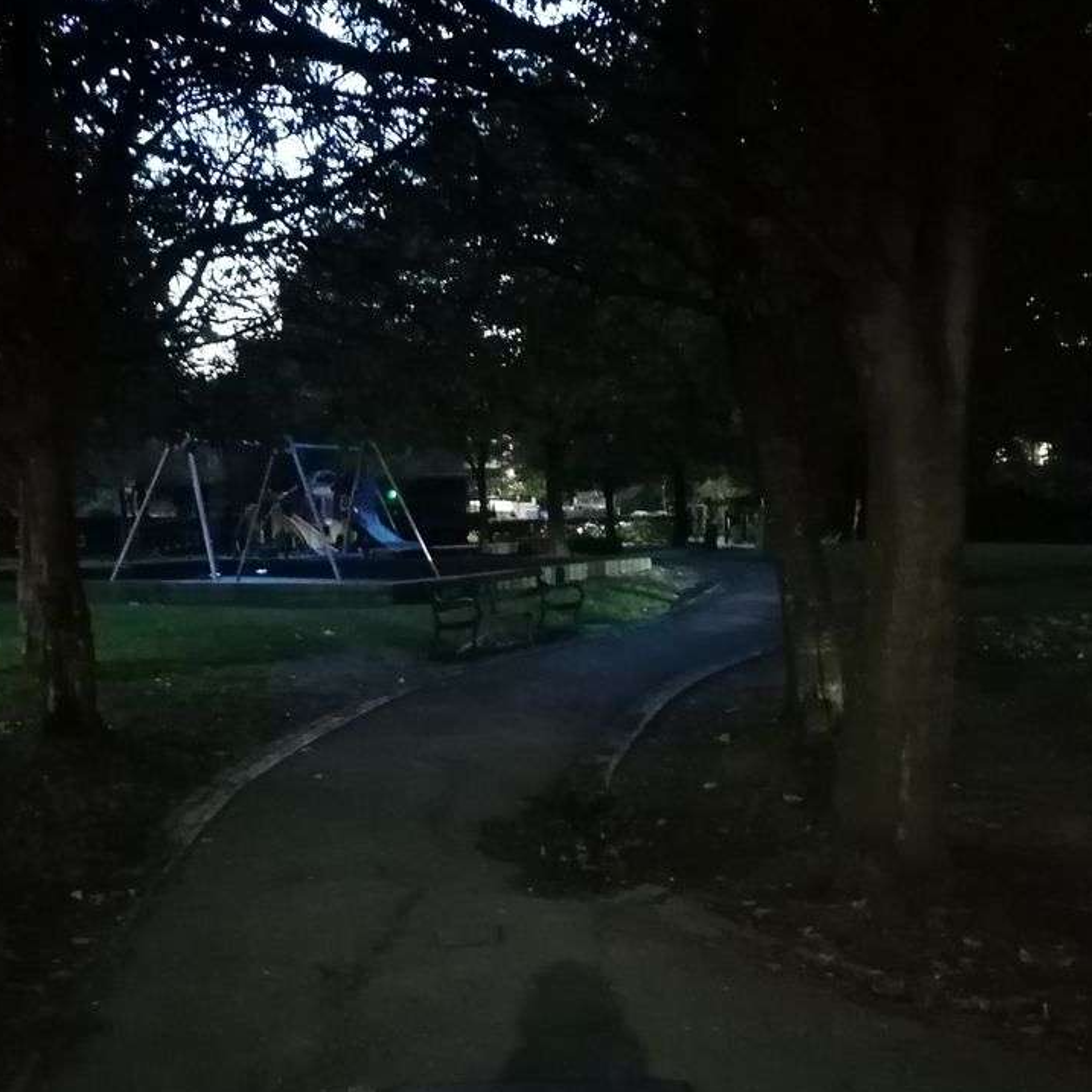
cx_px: 515
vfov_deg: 40.8
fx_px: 1463
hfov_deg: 40.9
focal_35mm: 41
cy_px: 623
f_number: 1.8
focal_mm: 5.3
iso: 4000
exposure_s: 1/14.3
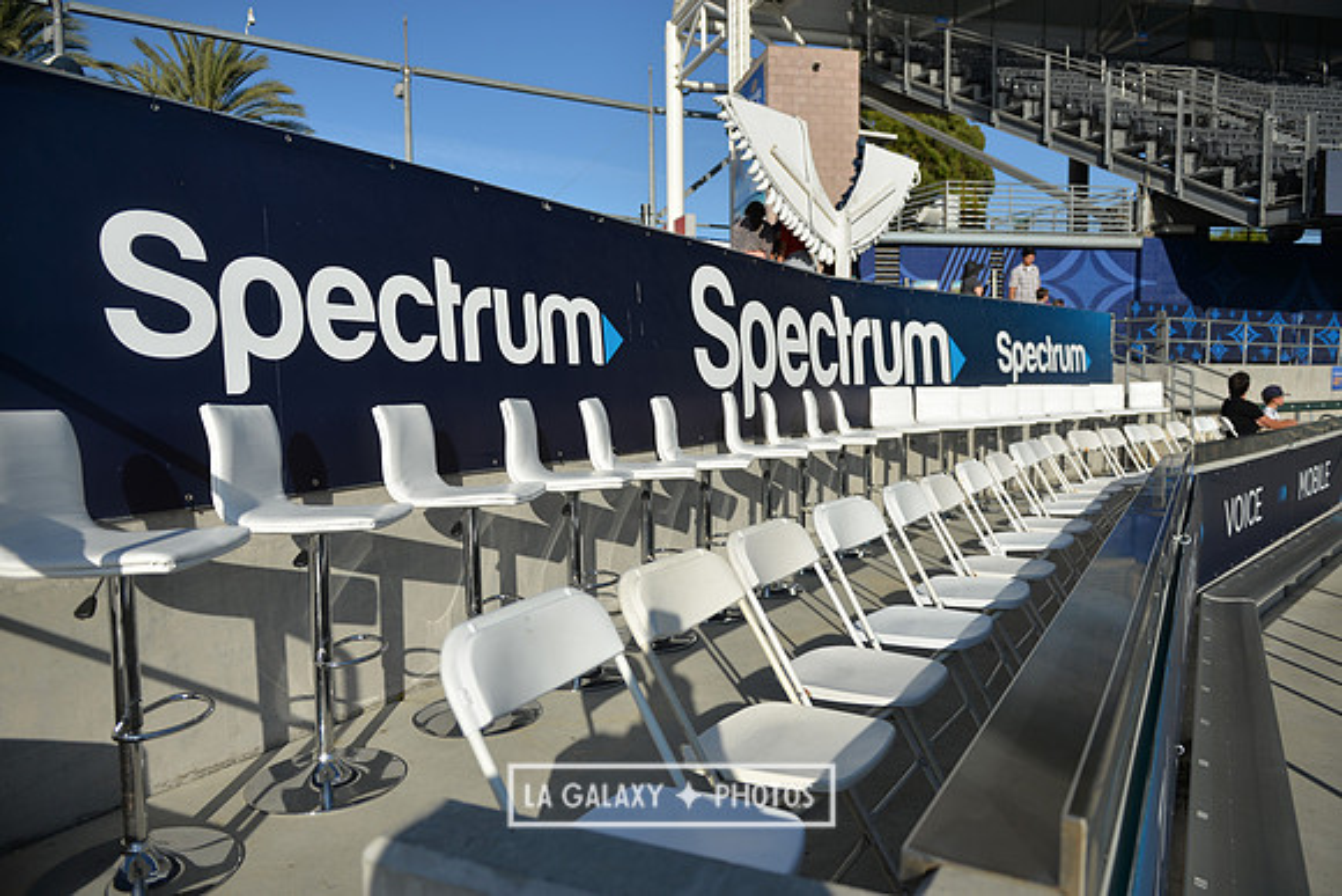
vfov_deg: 53.2
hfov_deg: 73.7
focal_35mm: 24
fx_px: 895
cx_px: 671
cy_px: 448
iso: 100
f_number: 2.8
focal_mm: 24
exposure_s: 1/3200
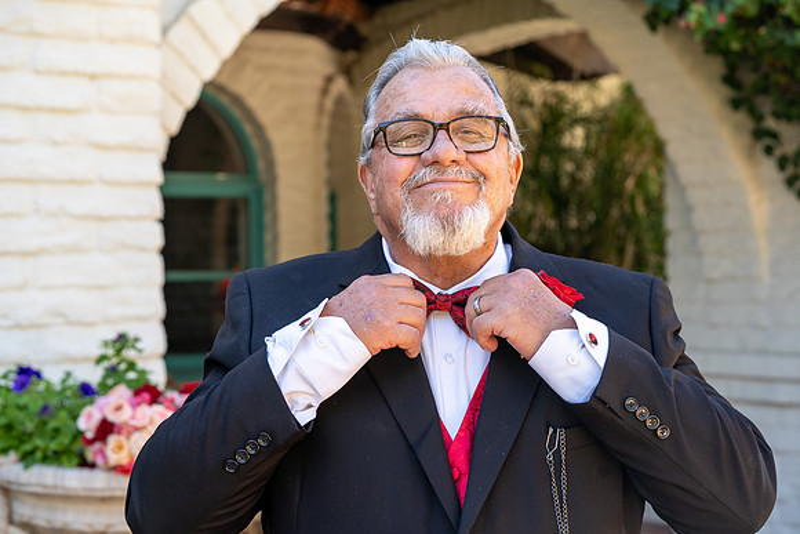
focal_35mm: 70
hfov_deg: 28.8
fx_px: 1556
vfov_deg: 19.5
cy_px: 267
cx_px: 400
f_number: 5.6
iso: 250
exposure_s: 1/250
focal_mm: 70
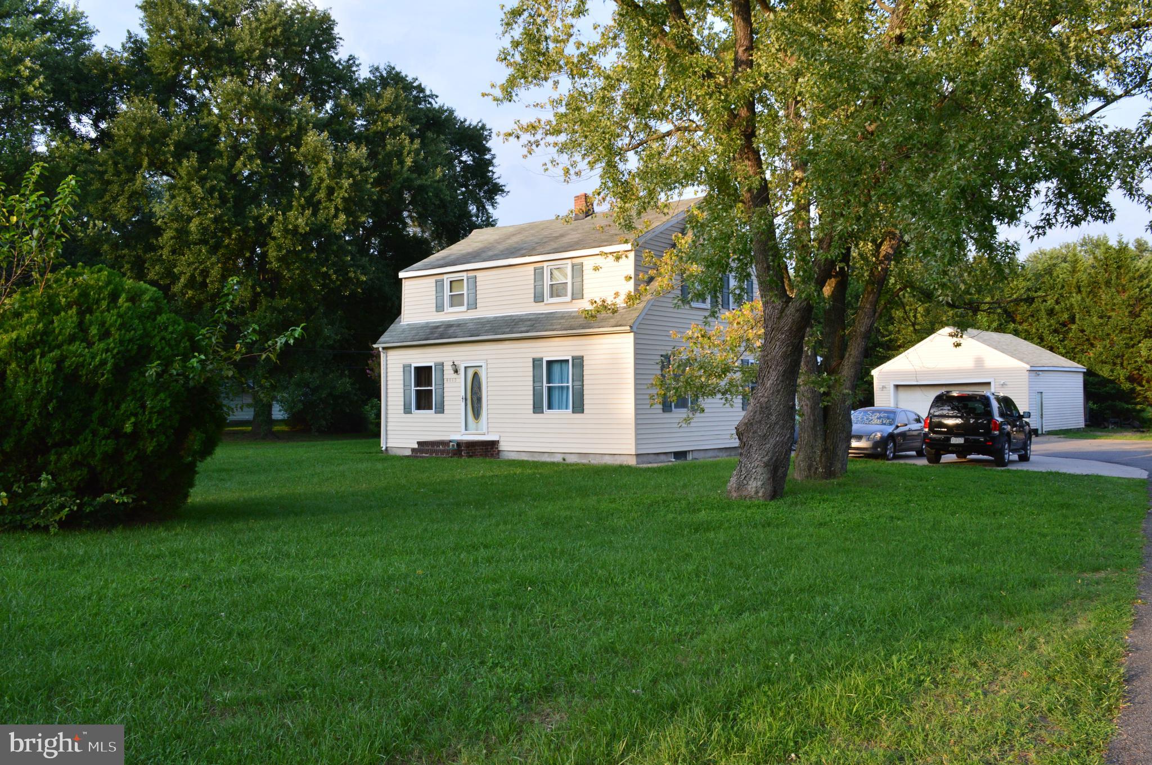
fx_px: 959
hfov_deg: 62.0
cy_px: 382
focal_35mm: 30
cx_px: 576
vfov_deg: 43.5
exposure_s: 1/125
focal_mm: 20
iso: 400
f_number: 9
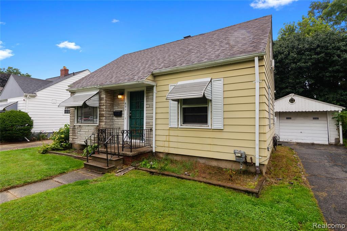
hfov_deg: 93.3
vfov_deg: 70.5
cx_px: 174
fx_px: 164
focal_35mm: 17
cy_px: 116
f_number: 9
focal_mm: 17
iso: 320
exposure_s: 1/160
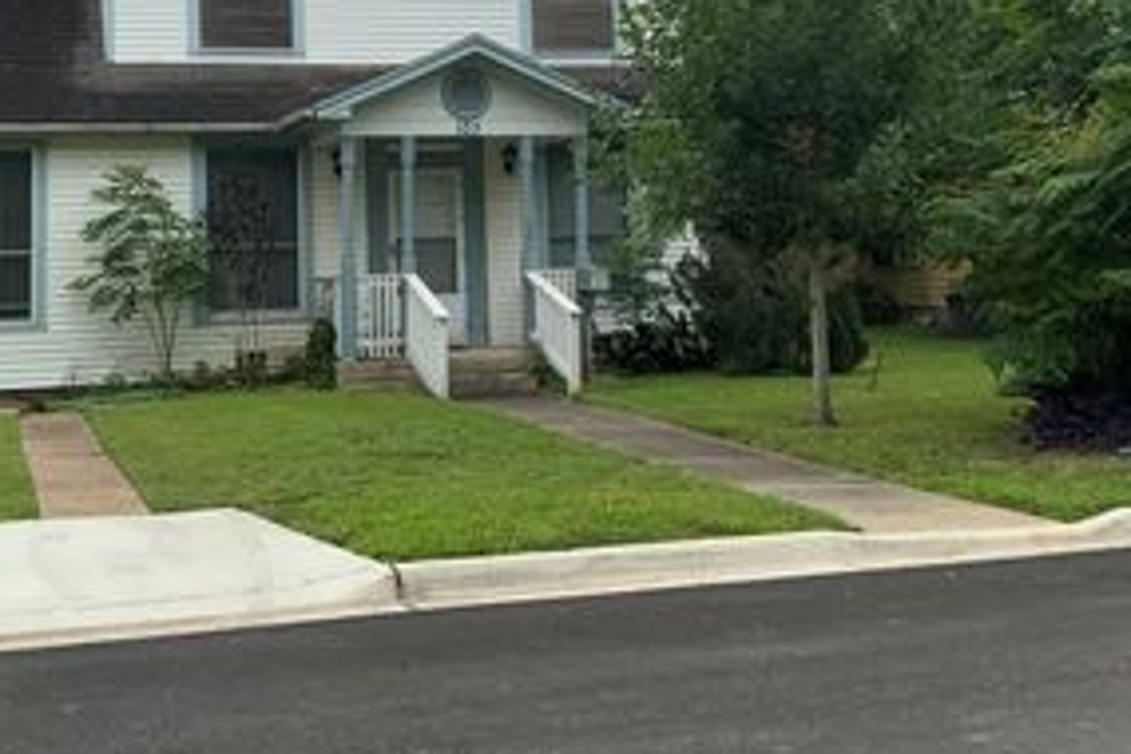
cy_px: 93
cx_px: 504
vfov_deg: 24.9
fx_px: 1665
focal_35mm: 53
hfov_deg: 37.5
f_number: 1.8
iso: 16
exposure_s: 1/978
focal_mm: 3
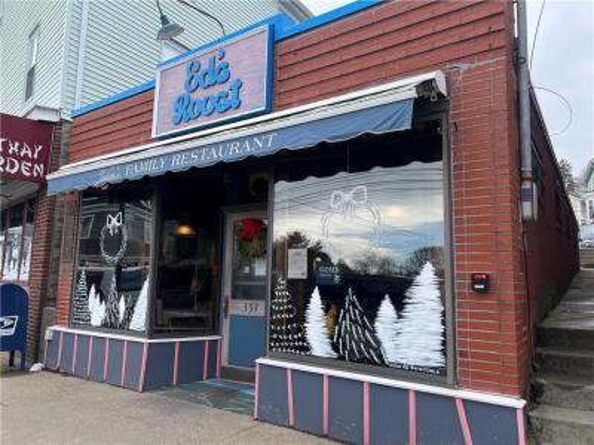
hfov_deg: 67.3
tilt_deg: +7.4
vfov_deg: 53.1
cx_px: 297
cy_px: 222
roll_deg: -1.2
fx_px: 446
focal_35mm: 26
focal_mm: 5.7
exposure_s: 1/1252
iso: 50
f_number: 1.5
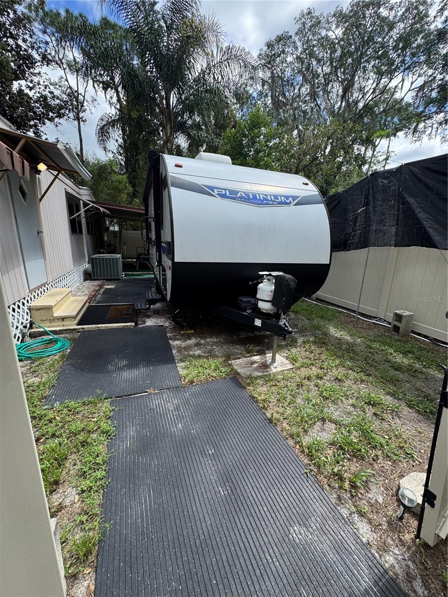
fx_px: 242
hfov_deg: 85.7
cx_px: 224
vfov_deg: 102.1
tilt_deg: -14.8
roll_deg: -1.2
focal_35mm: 14
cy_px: 298
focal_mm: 2.22
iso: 40
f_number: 2.2
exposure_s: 1/713
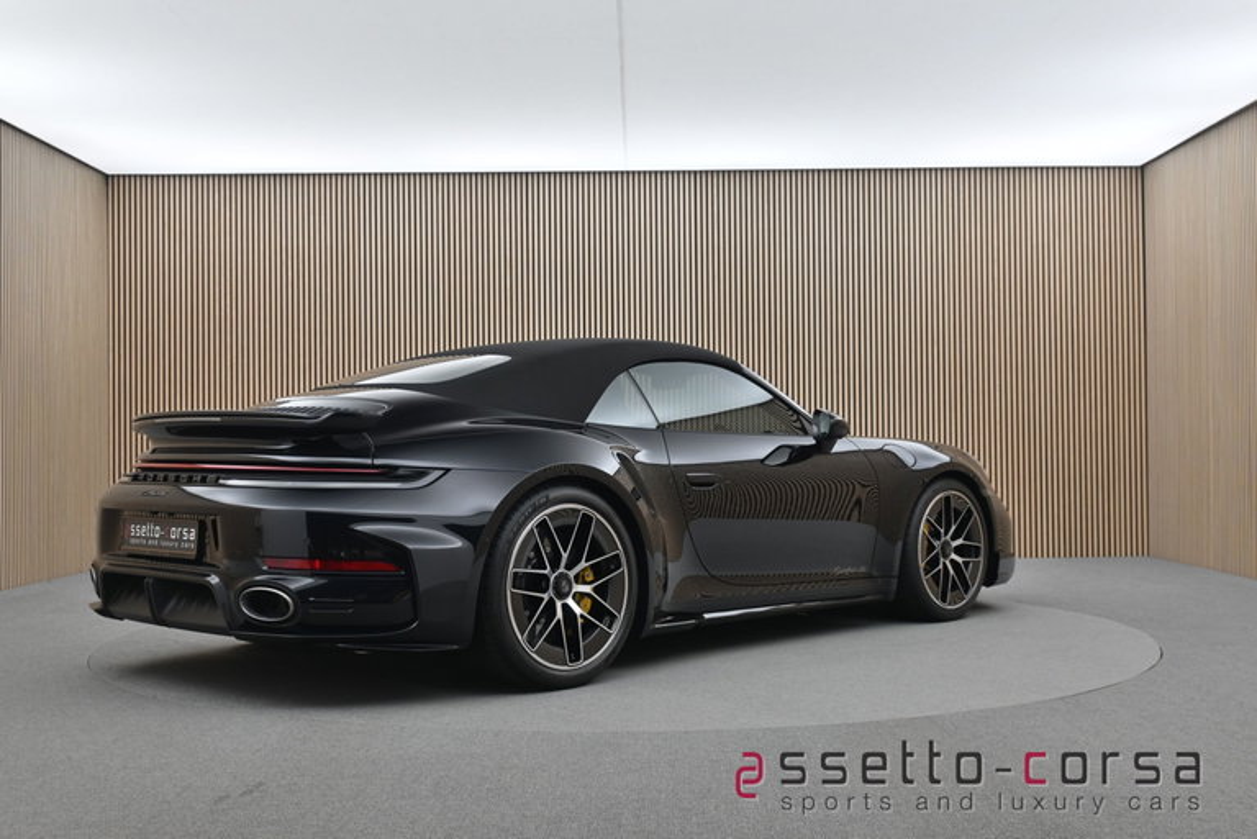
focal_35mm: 41
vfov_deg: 32.5
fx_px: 1441
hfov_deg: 47.1
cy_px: 420
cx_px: 628
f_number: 4.5
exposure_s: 1/40
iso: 500
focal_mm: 27.5
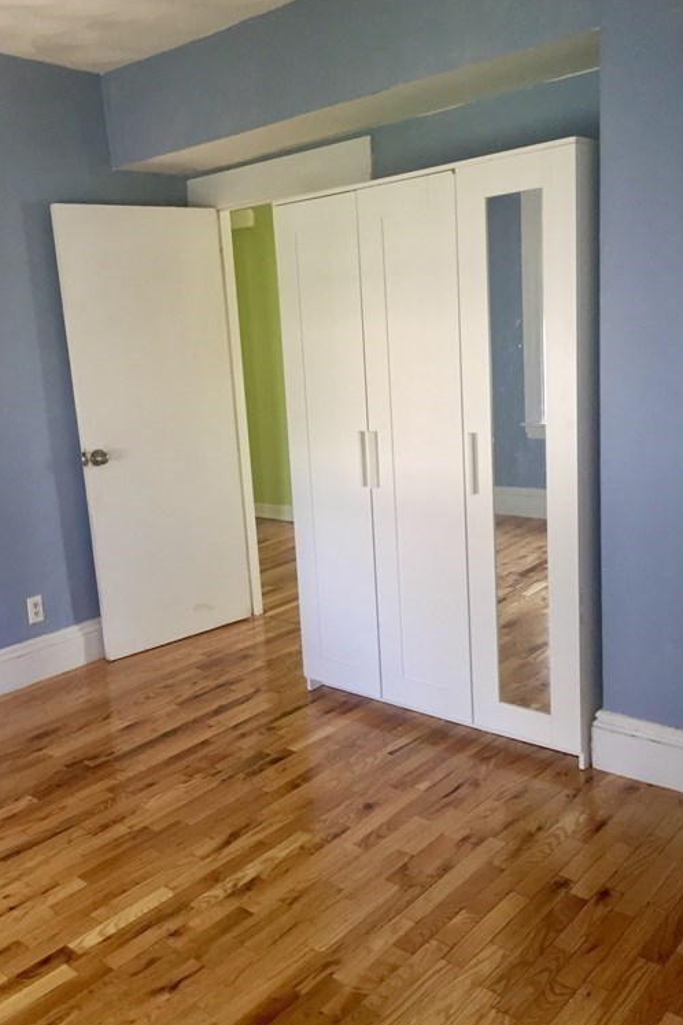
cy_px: 506
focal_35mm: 31
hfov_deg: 42.2
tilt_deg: -11.3
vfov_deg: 60.3
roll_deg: +3.6
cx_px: 295
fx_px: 882
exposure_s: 1/30
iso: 80
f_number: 2.2
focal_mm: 4.15
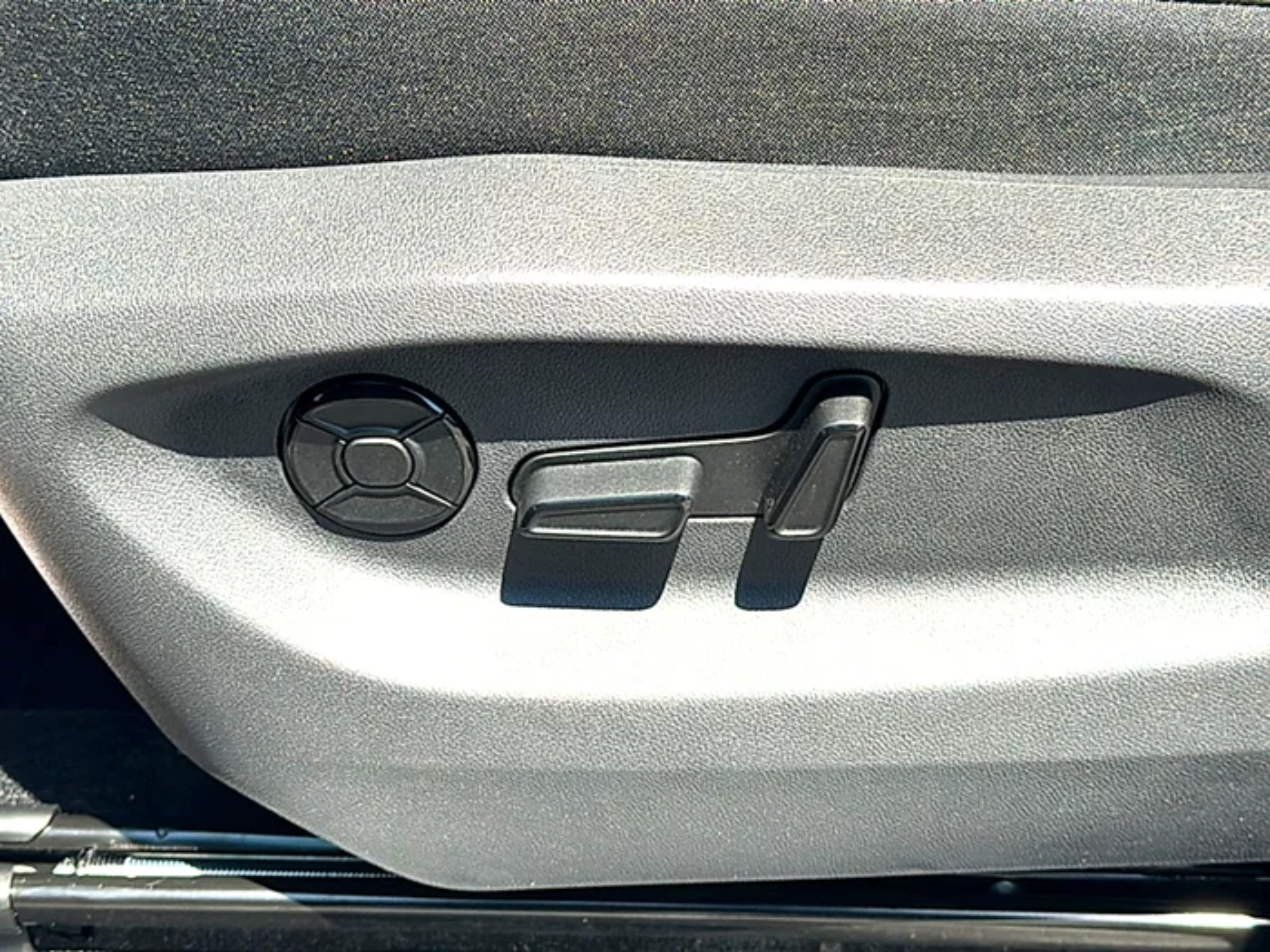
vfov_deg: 26.1
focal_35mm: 56
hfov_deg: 34.3
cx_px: 635
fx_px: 2055
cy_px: 476
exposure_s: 1/824
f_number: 1.78
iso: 64
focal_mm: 6.86
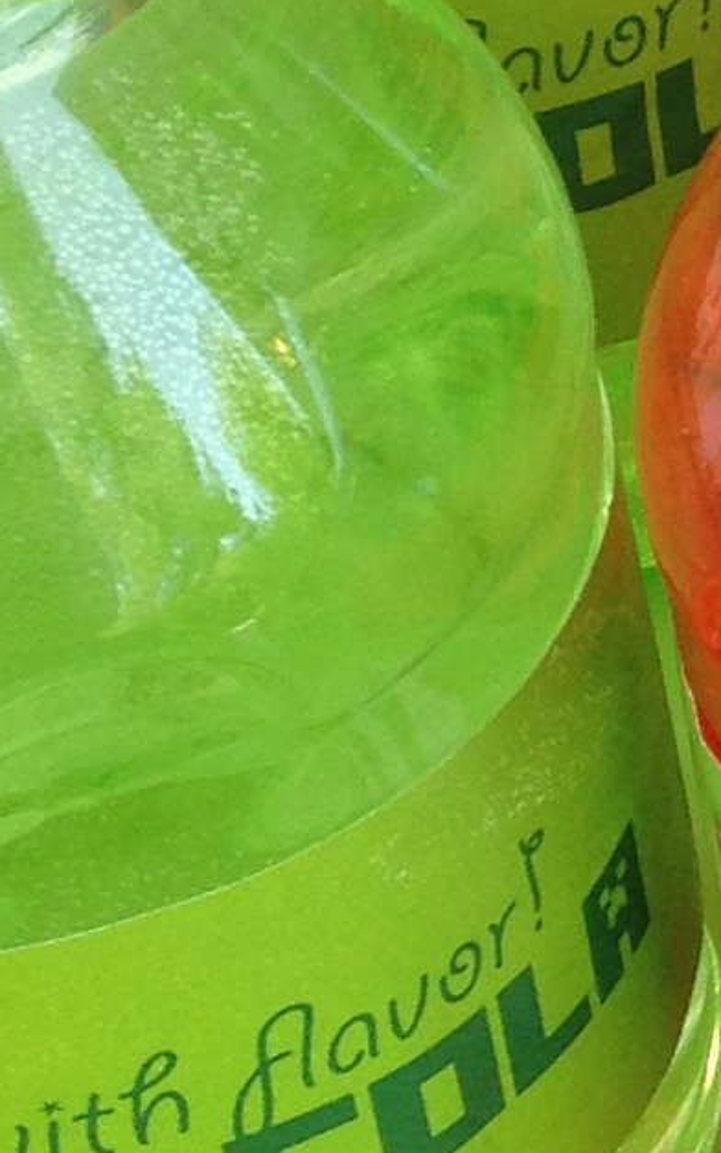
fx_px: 5721
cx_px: 1324
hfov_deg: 7.0
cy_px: 406
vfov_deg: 11.5
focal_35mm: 182
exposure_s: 1/120
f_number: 2.4
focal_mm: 4.13
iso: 64
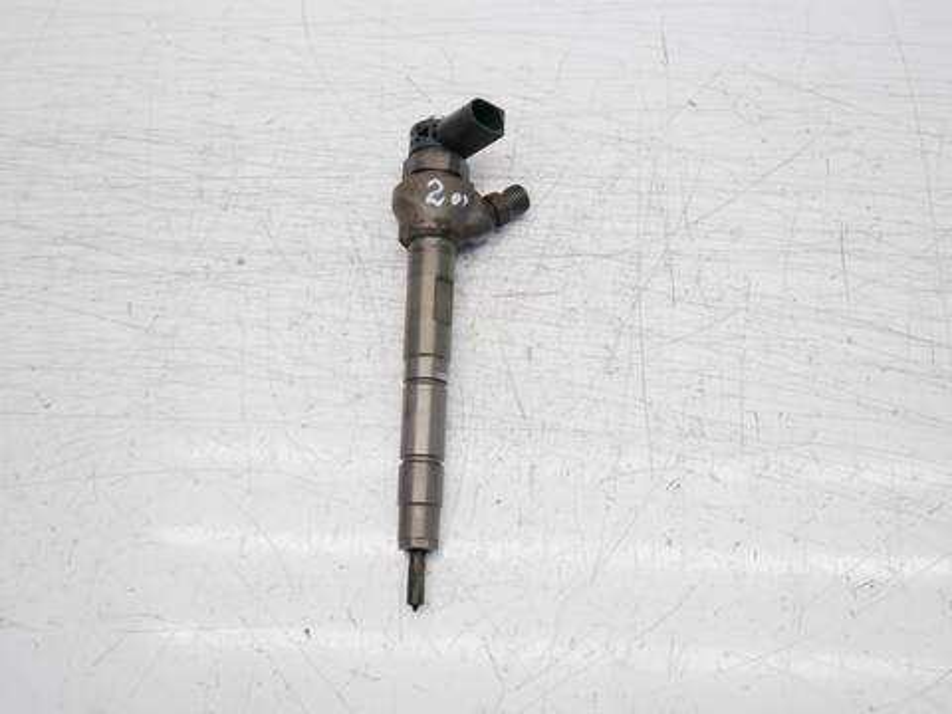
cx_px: 476
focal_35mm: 34
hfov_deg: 54.0
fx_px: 935
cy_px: 357
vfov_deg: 41.8
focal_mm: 17
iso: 200
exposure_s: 1/125
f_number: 4.5
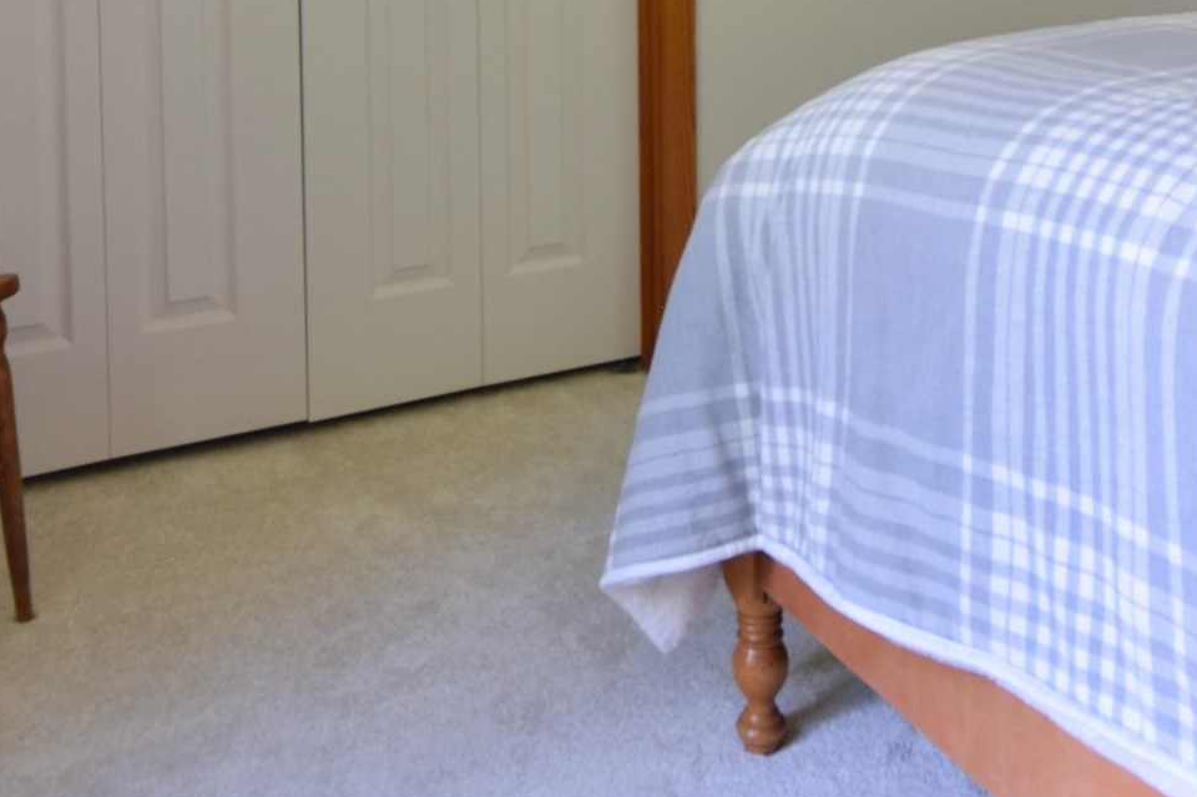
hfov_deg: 40.4
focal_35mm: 48
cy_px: -186
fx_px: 1595
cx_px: 833
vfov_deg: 25.0
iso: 200
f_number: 8
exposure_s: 1/15
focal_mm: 10
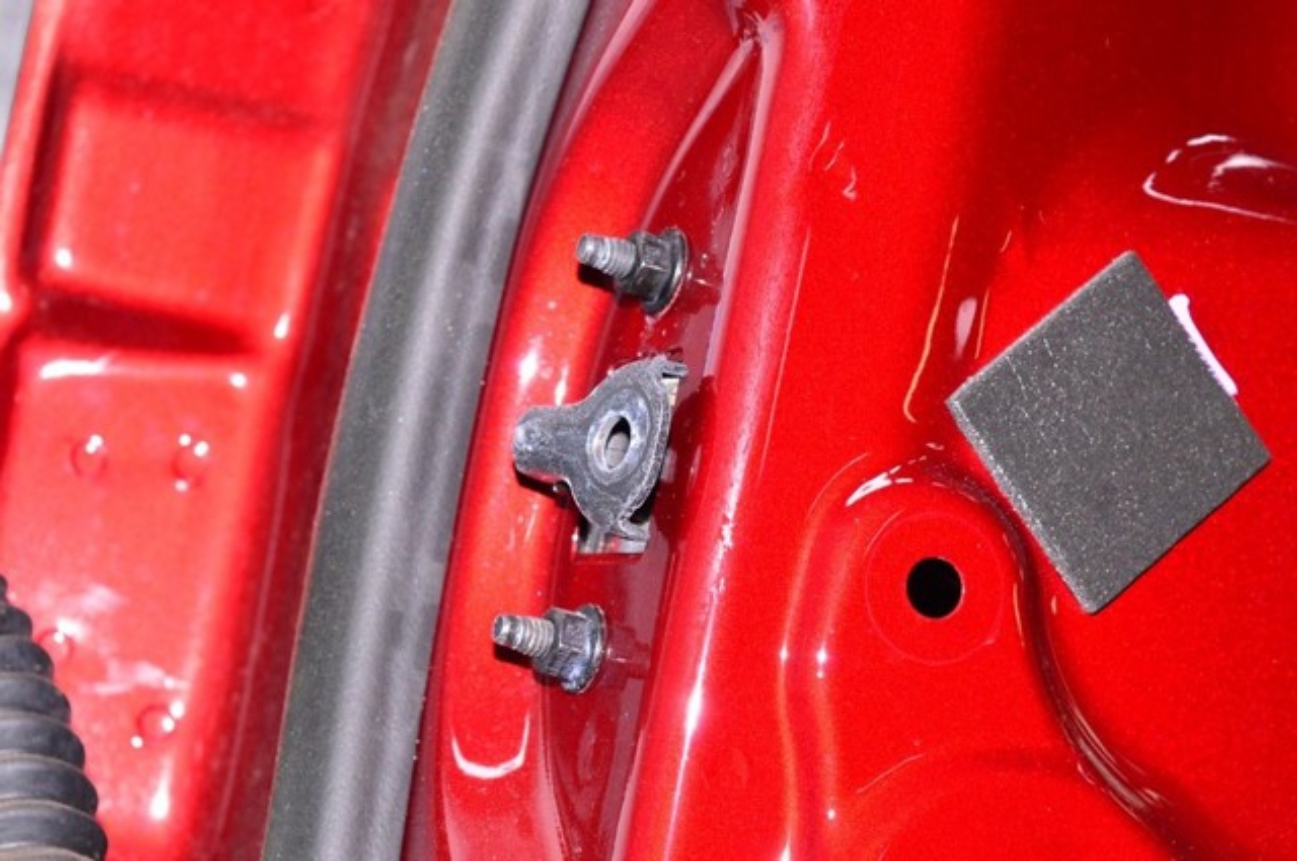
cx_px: 648
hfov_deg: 24.6
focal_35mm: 82
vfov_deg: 16.5
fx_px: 2968
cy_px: 430
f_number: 8
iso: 1600
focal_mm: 55
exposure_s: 1/200
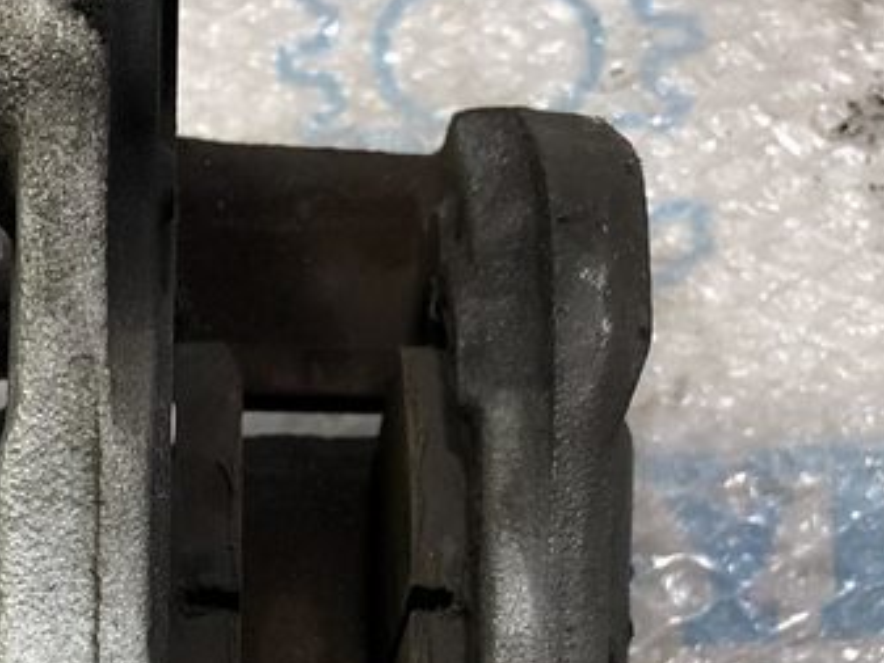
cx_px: 191
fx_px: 2171
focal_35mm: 85
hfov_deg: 22.7
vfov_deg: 16.5
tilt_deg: -64.4
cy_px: 825
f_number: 1.8
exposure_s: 1/33
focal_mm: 4
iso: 32
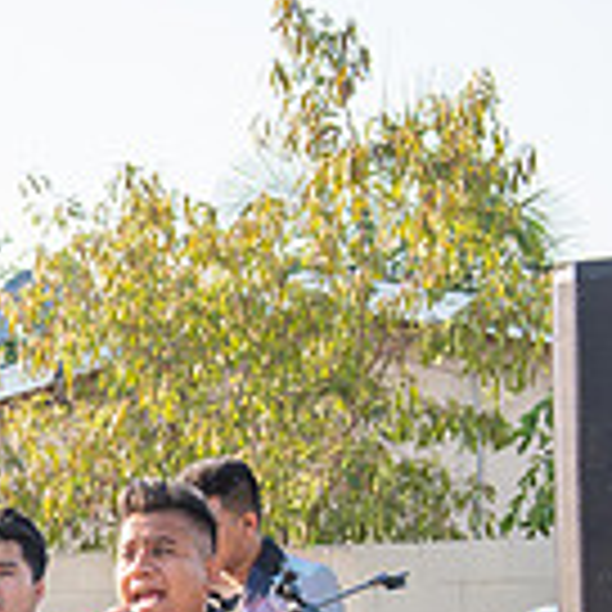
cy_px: 790
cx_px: -482
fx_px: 2900
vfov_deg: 11.7
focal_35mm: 145
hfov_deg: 11.2
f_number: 7.1
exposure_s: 1/200
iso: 200
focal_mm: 40
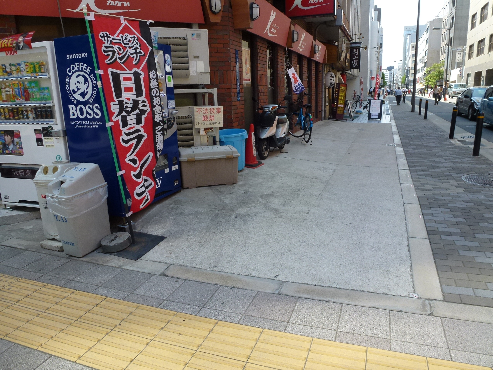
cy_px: 185
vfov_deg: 56.8
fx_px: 342
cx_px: 246
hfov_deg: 71.6
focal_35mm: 24
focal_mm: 4.3
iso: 100
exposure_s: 1/250
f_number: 4
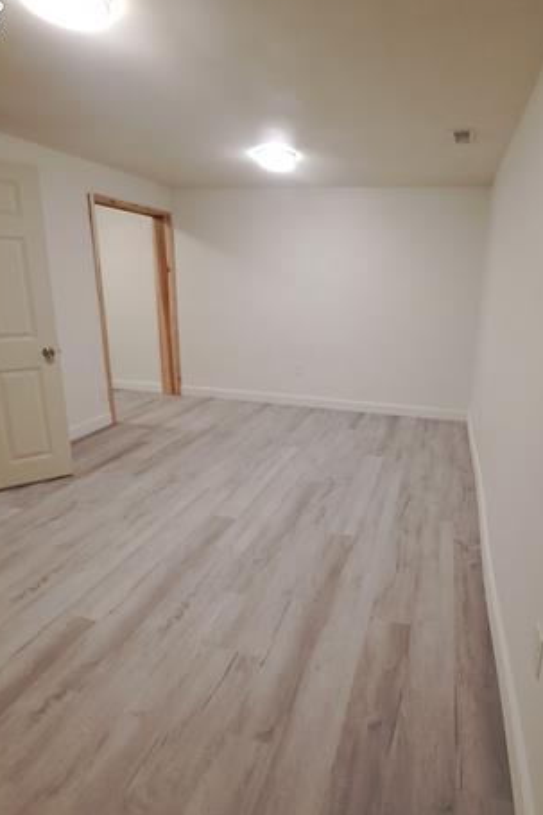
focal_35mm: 19
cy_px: 400
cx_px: 353
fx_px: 430
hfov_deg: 63.2
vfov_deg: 86.9
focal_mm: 1.74
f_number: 2.2
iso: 200
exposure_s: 1/40
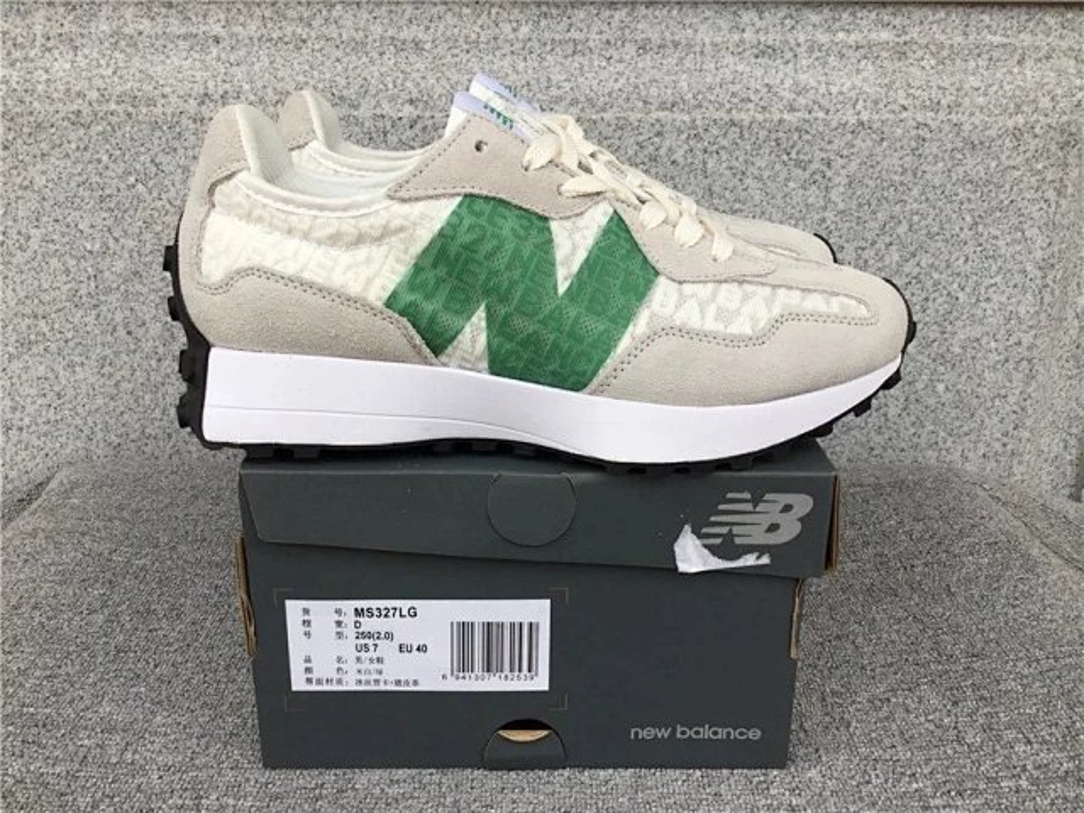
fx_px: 971
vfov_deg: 45.4
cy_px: 406
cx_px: 542
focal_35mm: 31
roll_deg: -0.2
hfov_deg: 58.4
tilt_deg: -19.1
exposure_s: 1/212
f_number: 2.4
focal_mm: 3.3
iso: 25
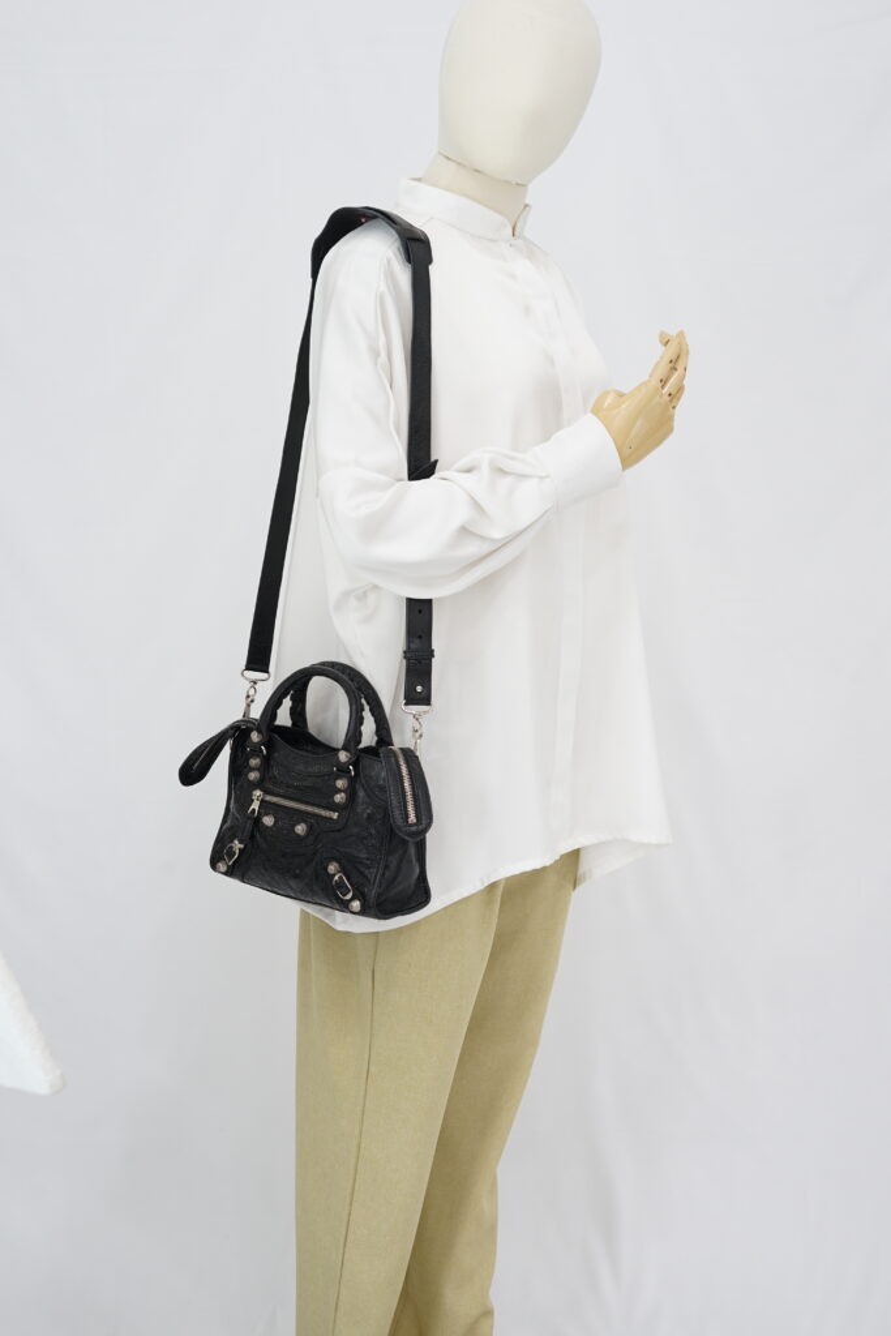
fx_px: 1855
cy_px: 668
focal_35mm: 50
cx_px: 446
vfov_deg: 39.6
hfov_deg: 27.0
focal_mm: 50
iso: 640
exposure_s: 1/8
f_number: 6.3
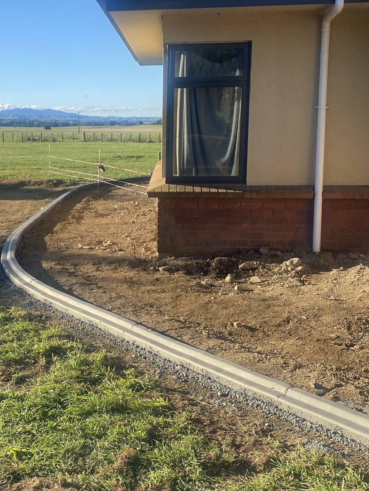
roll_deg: +0.3
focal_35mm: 47
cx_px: 86
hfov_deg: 30.3
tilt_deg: -9.2
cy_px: 242
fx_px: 668
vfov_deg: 40.4
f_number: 1.8
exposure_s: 1/1464
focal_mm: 4.25
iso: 32
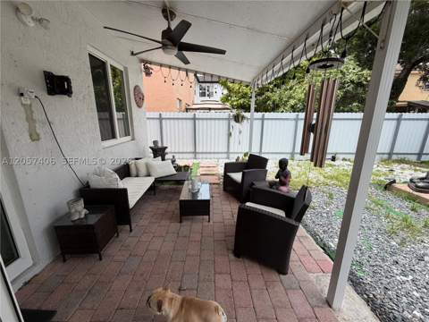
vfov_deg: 85.7
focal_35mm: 14
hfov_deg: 102.1
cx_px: 214
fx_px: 174
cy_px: 161
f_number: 2.2
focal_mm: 2.22
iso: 40
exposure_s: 1/613
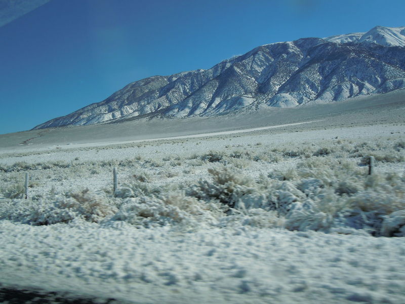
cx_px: 202
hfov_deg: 60.0
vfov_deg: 46.8
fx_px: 351
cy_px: 152
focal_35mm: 30
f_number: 7
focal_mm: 5.4
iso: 100
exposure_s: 1/500
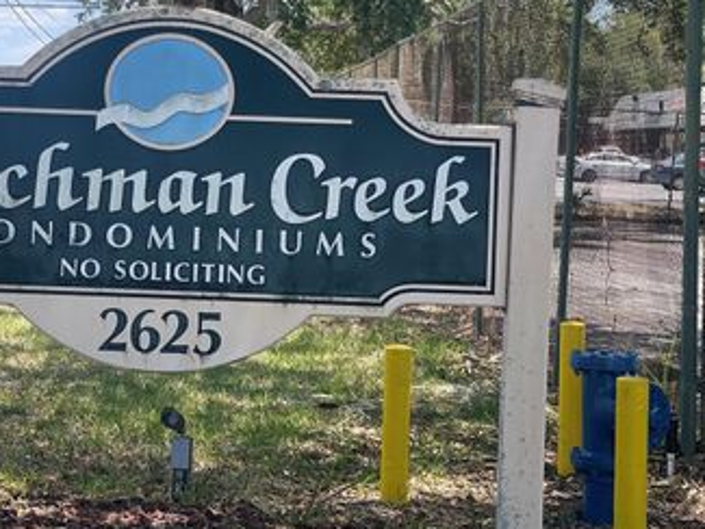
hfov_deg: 24.3
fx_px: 1630
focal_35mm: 80
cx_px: 252
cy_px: 159
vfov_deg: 18.4
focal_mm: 6
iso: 32
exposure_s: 1/675
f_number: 2
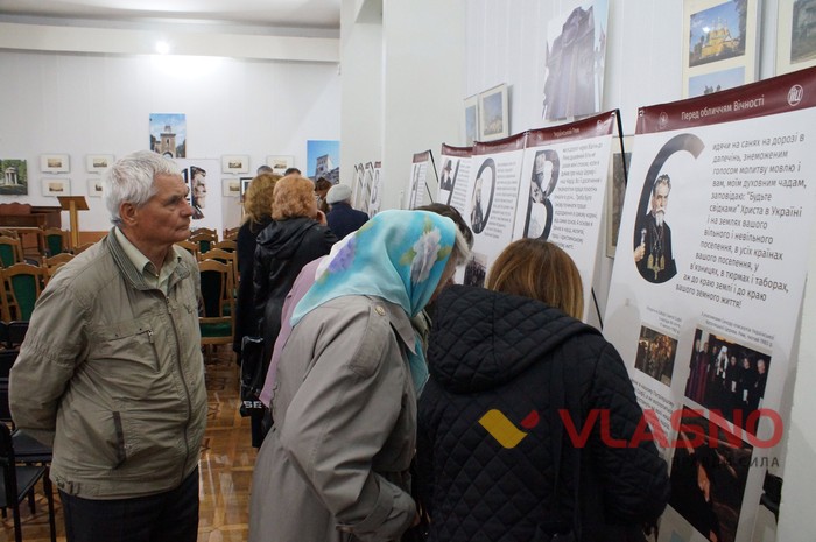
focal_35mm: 30
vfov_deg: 43.5
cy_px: 271
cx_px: 408
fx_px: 679
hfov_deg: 62.0
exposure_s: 1/40
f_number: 5.6
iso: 3200
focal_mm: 20
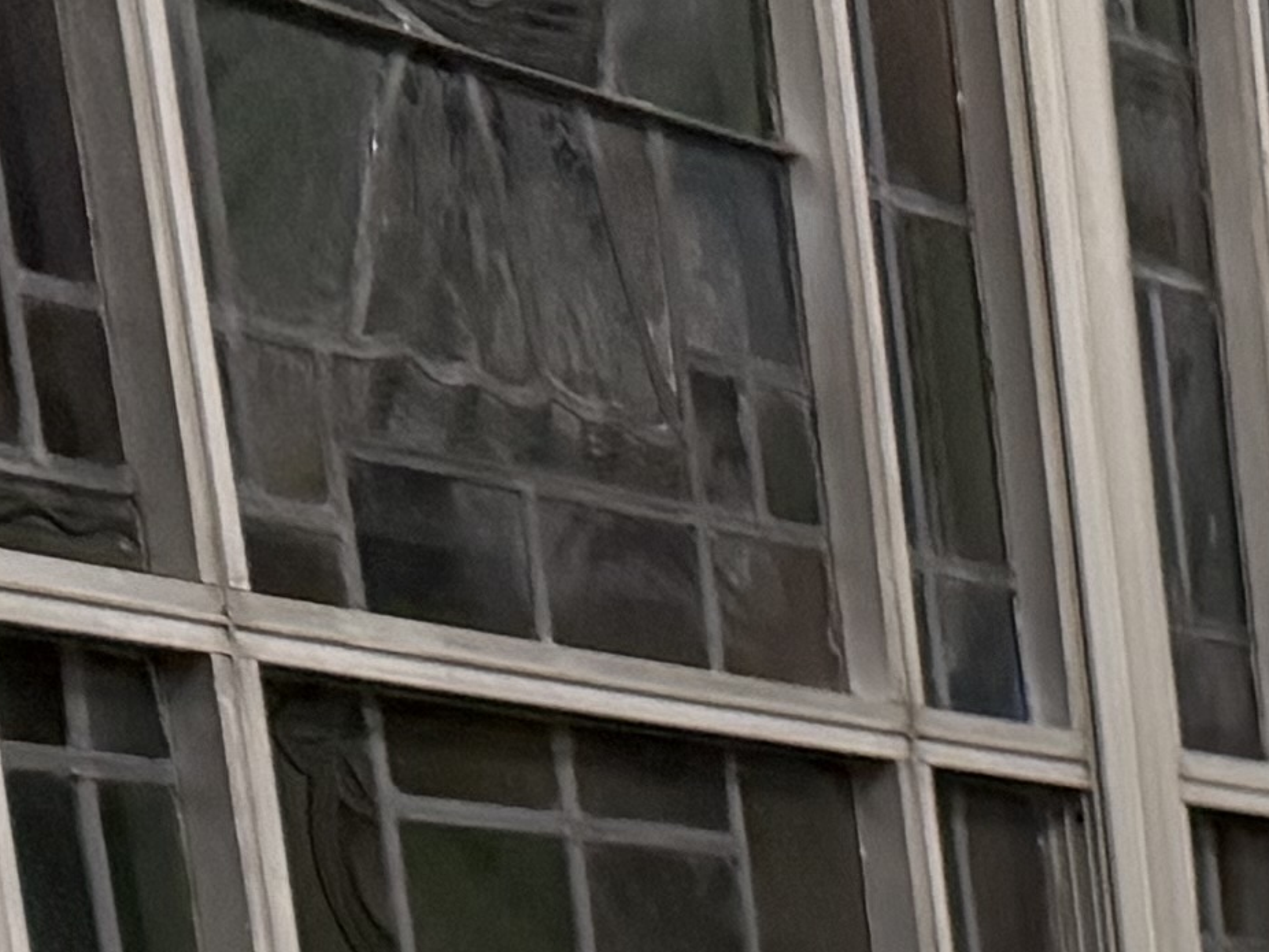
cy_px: 2844
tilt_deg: -15.5
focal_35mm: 148
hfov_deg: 10.3
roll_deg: -0.2
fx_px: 5427
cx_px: 3634
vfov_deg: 8.4
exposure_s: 1/121
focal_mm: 6.76
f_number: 1.78
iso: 200
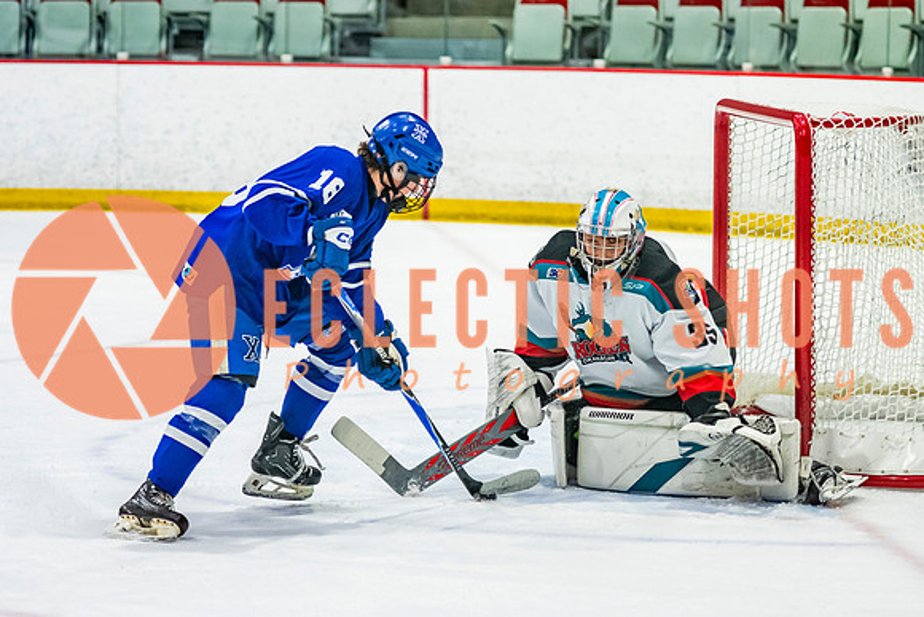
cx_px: 380
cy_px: 260
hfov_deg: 12.5
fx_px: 4210
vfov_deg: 8.4
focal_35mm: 164
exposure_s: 1/1000
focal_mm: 100
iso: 1600
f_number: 3.2
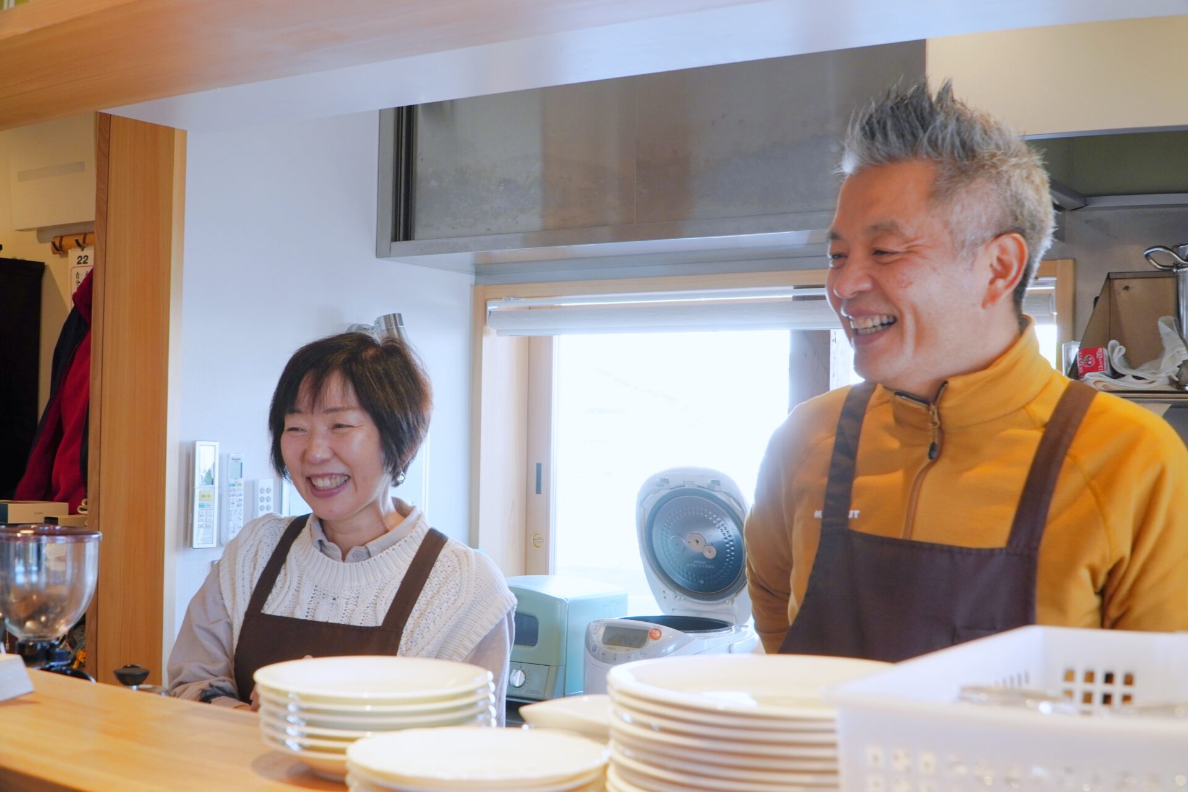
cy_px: 396
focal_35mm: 39
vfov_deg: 34.2
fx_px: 1287
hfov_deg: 49.6
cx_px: 594
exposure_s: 1/40
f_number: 6.3
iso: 400
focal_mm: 26
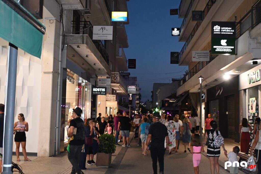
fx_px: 299
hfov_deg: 47.1
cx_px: 130
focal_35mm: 41
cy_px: 87
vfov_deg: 32.5
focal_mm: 27.5
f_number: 4.5
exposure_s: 1/60
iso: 1250
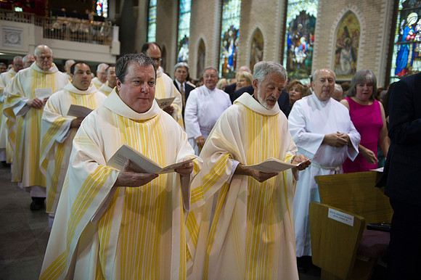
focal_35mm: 34
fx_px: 397
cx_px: 210
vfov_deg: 38.8
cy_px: 140
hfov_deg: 55.8
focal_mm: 34
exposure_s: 1/250
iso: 2000
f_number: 2.8
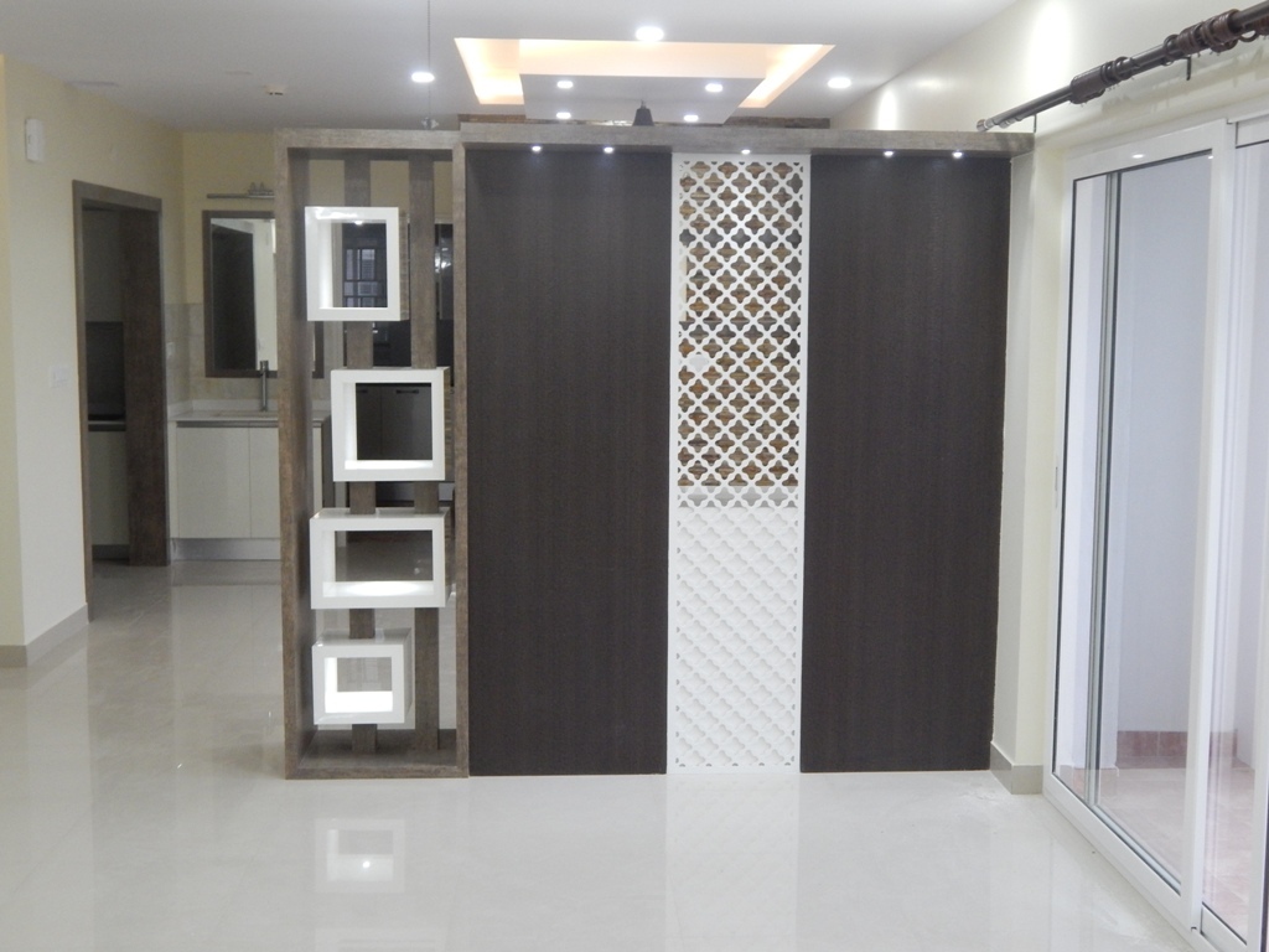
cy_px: 476
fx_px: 1576
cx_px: 634
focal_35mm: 43
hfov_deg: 43.9
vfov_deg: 33.6
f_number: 3.6
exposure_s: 1/25
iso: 400
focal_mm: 7.7
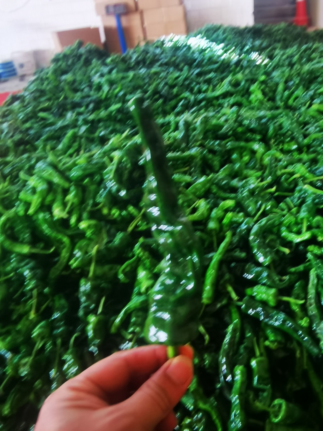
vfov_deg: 65.3
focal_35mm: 27
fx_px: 336
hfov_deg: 51.3
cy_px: 216
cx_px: 162
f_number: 2.2
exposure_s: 1/33.3
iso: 400
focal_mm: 2.26
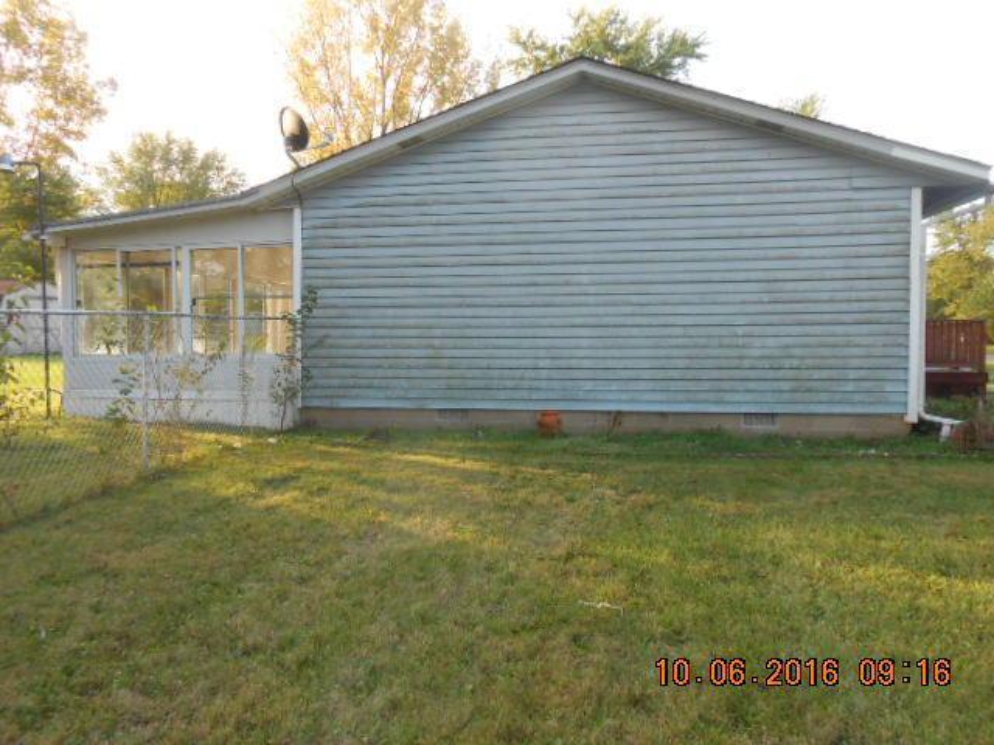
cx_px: 497
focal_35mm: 26
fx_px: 747
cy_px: 372
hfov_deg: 67.3
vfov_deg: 53.1
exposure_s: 1/250
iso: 200
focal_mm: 4.6
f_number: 3.5
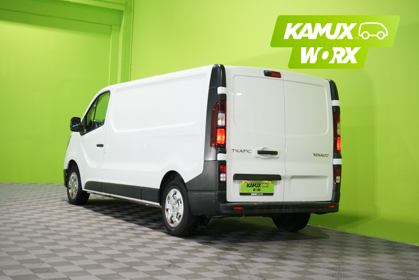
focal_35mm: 49
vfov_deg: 27.5
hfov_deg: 40.3
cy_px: 140
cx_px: 210
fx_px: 570
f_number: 8
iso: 6400
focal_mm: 49
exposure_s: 1/125
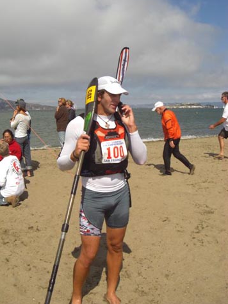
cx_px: 109
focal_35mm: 40
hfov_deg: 35.9
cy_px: 145
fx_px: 351
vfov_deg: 46.8
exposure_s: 1/250
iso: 64
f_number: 8
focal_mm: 6.2
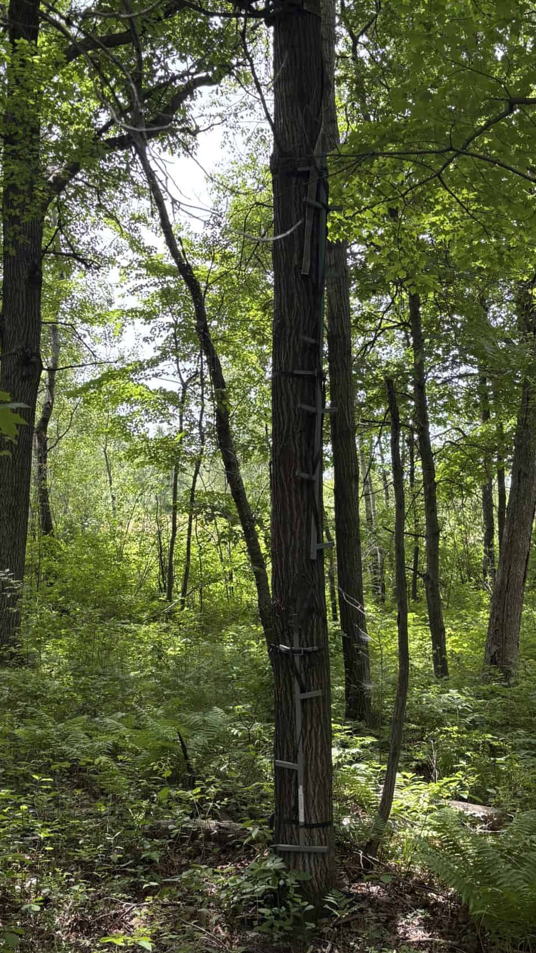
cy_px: 450
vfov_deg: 47.3
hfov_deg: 27.7
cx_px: 239
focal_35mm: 43
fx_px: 1086
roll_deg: -3.5
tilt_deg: +0.1
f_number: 1.6
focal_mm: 5.96
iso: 50
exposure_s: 1/274
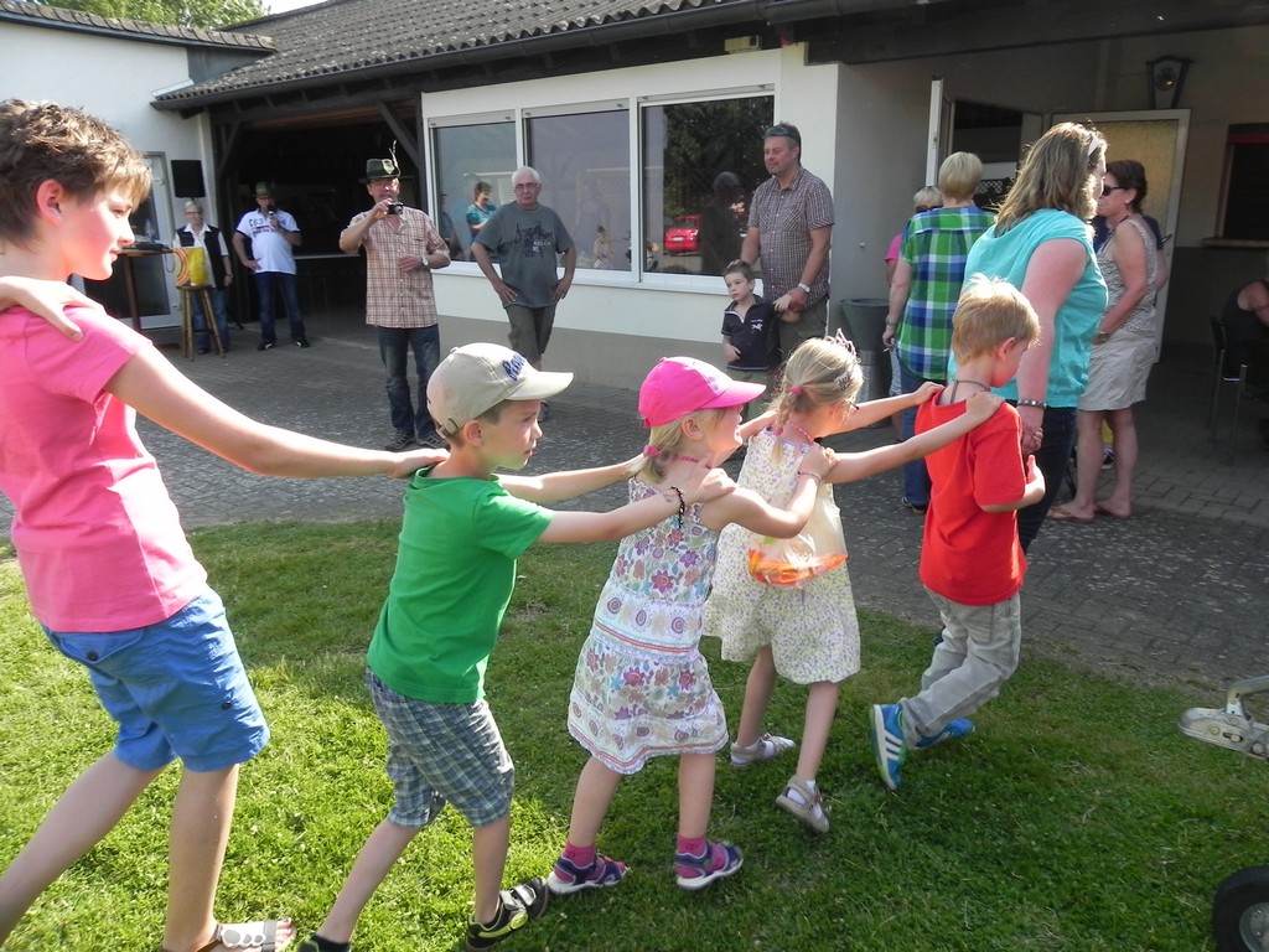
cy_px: 476
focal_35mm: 26
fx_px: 953
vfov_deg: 53.1
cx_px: 634
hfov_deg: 67.3
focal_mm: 4.6
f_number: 5
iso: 160
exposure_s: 1/220
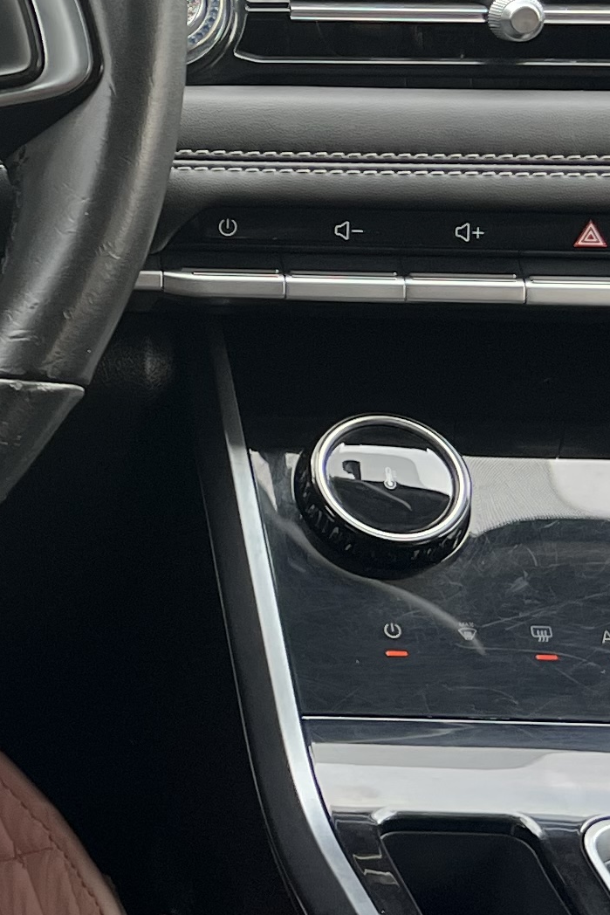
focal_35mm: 104
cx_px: -587
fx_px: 2642
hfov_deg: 11.8
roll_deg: +0.2
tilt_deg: -17.5
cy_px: 159
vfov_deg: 19.4
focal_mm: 5.7
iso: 50
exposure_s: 1/121
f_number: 1.5
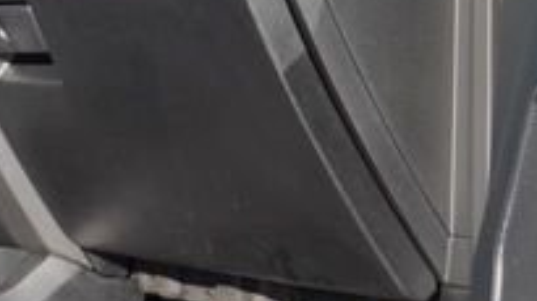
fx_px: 2570
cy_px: -191
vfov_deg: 6.6
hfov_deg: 11.9
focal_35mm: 181
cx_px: 210
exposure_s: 1/125
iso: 100
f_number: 6.3
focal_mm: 23
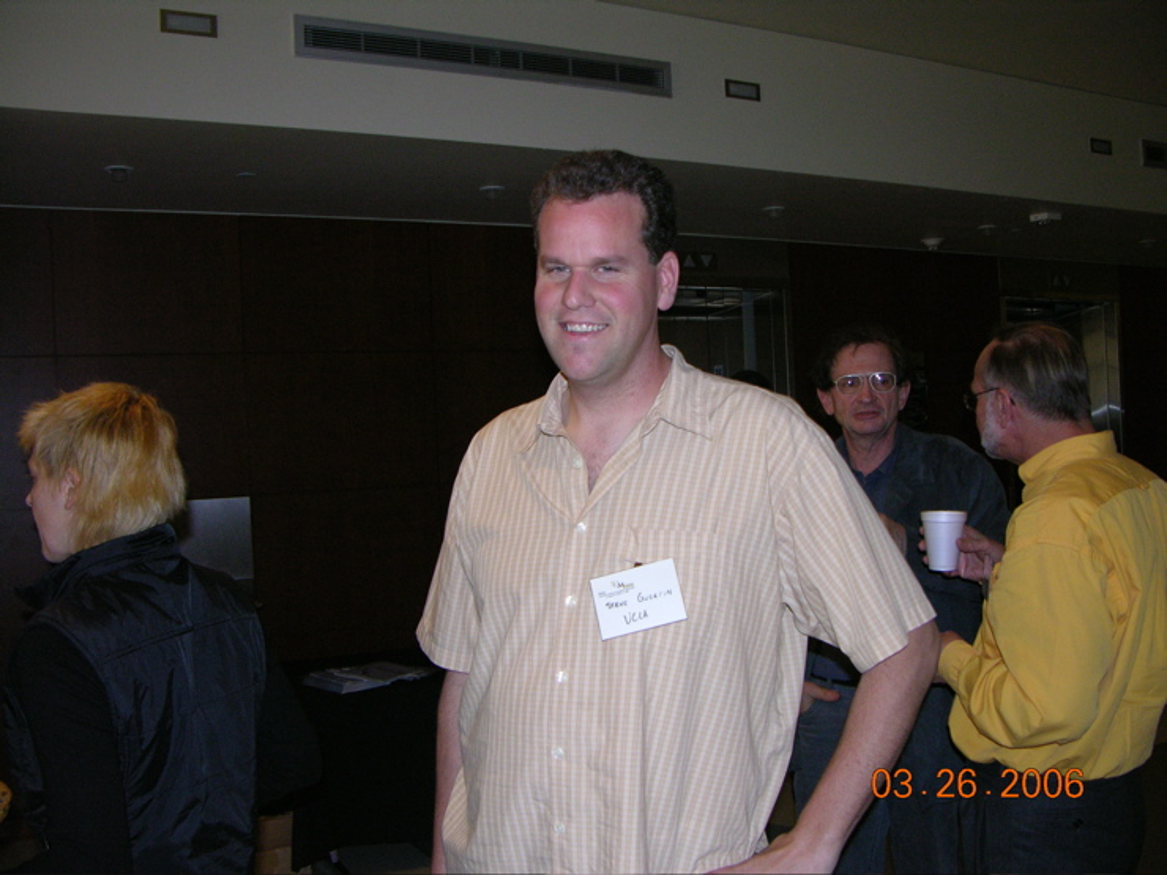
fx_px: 1180
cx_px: 584
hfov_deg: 52.6
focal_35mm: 35
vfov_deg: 40.7
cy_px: 438
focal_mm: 8.9
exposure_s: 1/60.1
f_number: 2.8
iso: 200
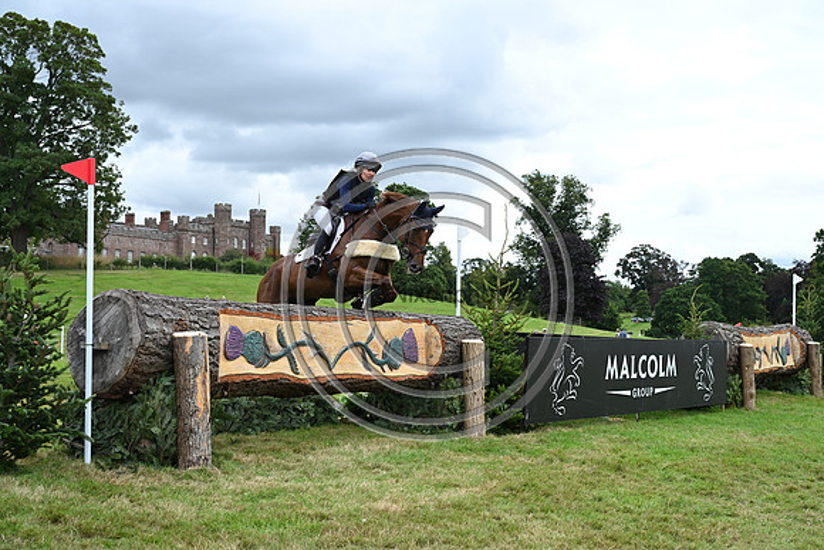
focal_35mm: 50
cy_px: 275
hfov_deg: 39.6
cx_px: 412
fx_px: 1145
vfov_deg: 27.0
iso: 640
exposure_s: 1/1250
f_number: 5.6
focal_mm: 50
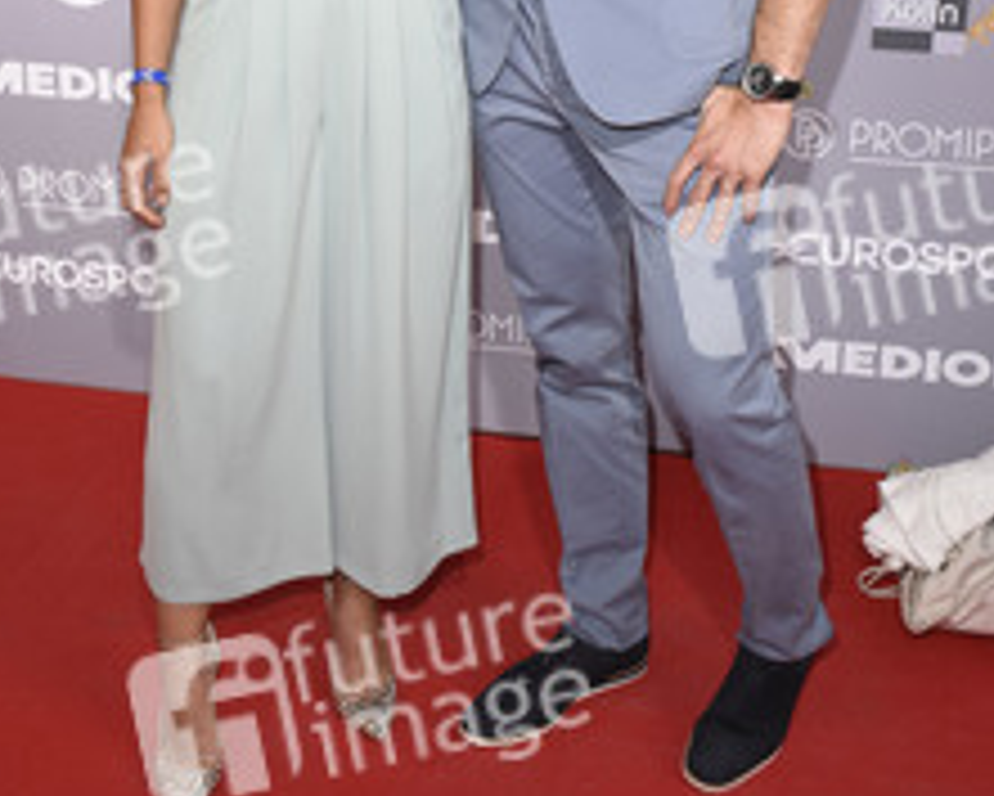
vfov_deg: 28.2
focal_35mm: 51
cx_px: 490
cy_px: 27
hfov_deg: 36.6
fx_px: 1501
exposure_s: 1/160
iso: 400
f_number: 6.3
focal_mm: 20
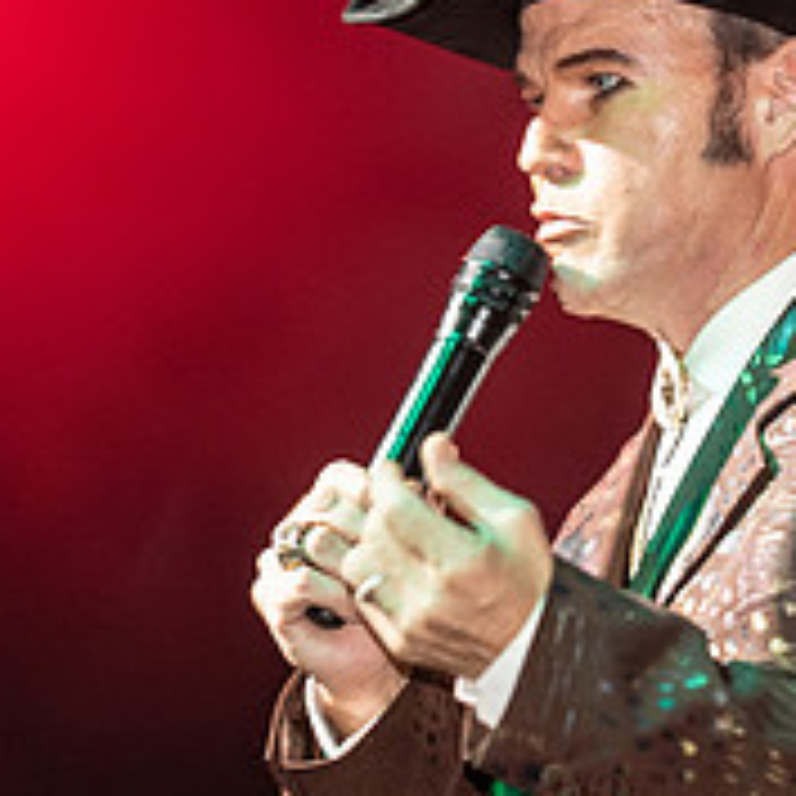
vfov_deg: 4.7
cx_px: 432
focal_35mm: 376
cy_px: 492
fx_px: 9782
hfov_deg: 4.7
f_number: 1.8
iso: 500
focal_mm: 135
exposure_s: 1/250
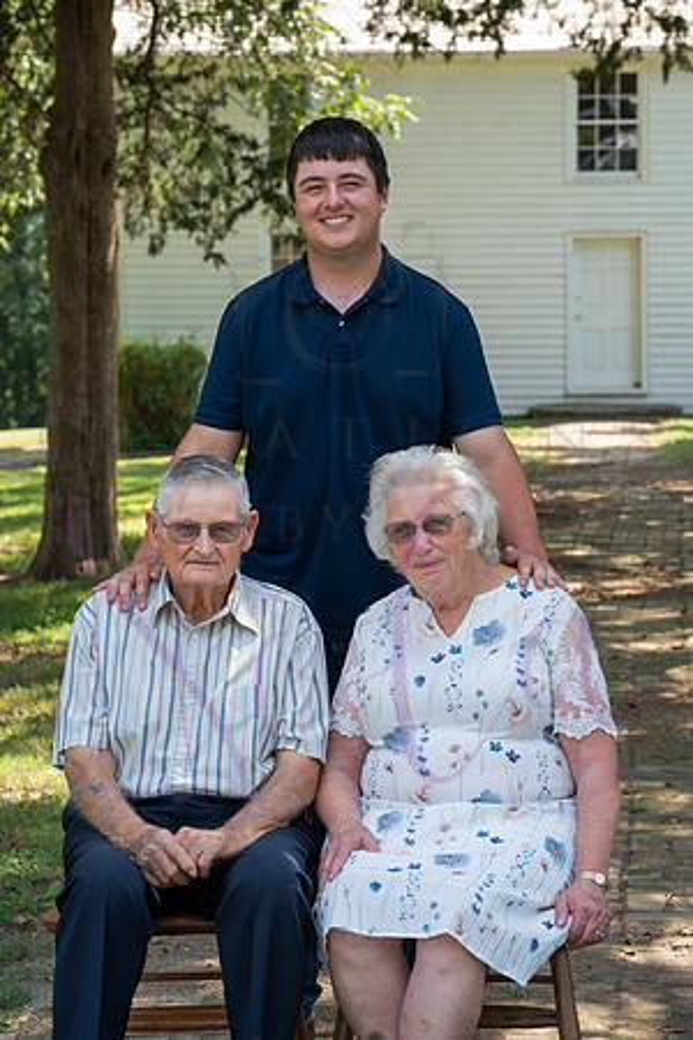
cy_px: 520
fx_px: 2858
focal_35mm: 99
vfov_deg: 20.6
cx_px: 346
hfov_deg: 13.8
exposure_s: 1/160
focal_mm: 99
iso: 400
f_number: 8
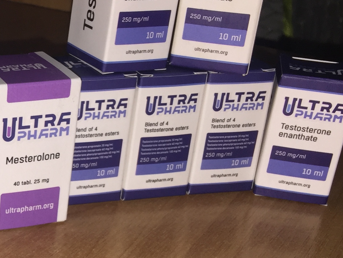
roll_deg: -3.0
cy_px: 199
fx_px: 783
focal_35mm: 79
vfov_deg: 18.5
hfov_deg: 23.2
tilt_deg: -26.4
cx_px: -32
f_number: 2.2
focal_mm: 4.15
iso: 32
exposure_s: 1/88
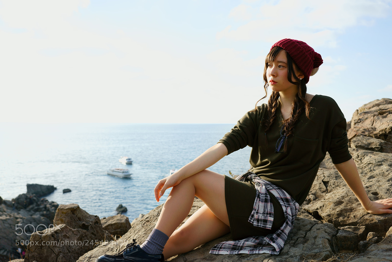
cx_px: 196
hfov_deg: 61.9
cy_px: 131
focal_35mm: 30
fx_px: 327
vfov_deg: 43.6
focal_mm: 30
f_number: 4.5
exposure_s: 1/500
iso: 100
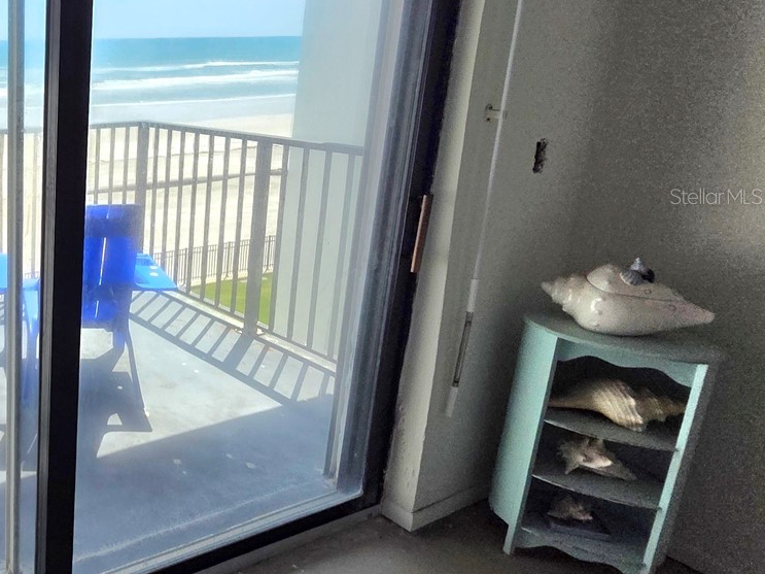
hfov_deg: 47.8
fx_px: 619
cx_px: -57
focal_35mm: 28
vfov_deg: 49.0
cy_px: 196
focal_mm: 2.2
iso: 40
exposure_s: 1/769
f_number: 1.9
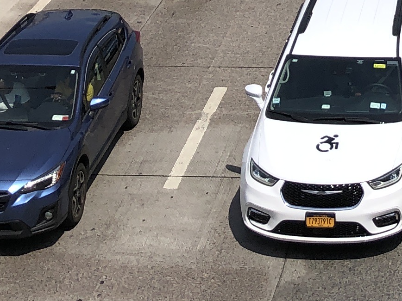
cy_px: -367
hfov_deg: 14.5
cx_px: 522
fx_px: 1510
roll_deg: +0.2
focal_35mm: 130
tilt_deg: -7.0
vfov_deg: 10.2
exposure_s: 1/2857
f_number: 1.8
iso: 20
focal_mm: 4
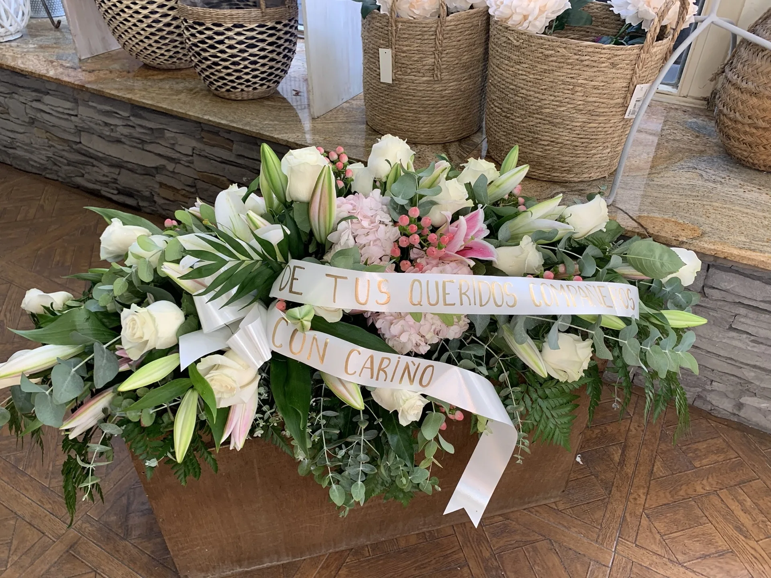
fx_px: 579
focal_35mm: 26
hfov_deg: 67.3
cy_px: 289
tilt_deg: -38.7
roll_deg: +0.5
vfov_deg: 53.1
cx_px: 386
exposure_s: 1/100
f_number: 1.8
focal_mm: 4.25
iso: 80
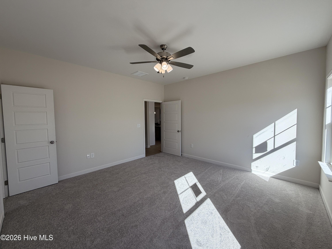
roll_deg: +0.1
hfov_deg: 102.1
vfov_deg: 85.7
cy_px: 124
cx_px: 166
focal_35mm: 14
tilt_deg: -2.6
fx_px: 134
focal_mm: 2.22
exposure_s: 1/285
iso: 50
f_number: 2.2
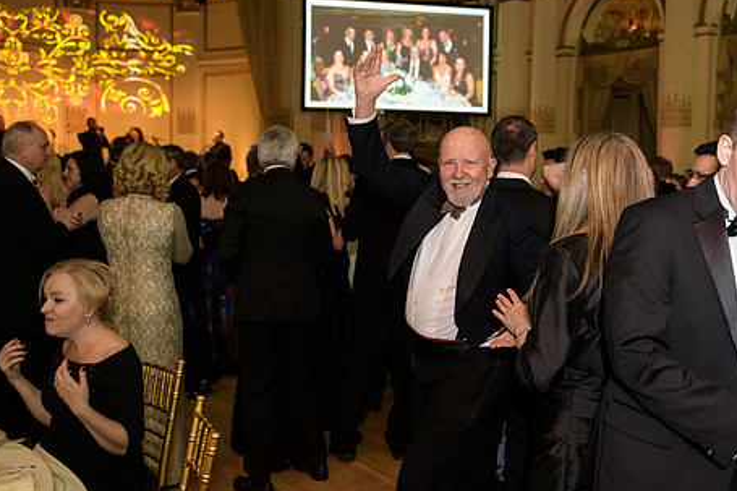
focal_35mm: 37
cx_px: 436
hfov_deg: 51.6
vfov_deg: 35.9
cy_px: 213
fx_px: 757
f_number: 3.2
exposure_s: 1/100
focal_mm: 29
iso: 1600
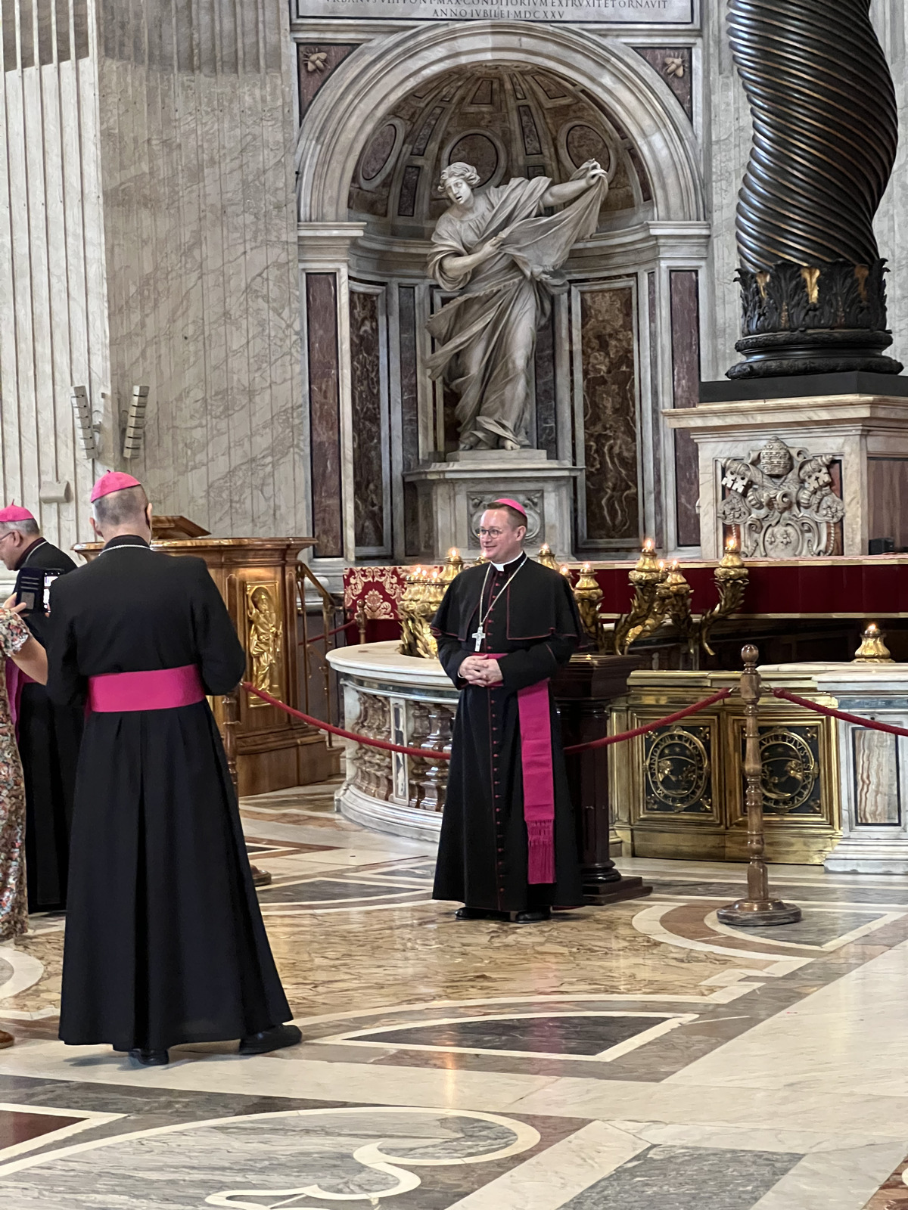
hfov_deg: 19.1
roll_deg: +1.8
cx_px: 454
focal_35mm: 77
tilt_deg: +0.1
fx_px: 2693
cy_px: 605
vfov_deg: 25.3
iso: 1250
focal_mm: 9
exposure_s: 1/25
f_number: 2.8
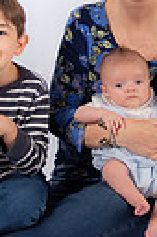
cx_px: 152
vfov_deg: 16.6
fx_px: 807
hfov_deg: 11.0
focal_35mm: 123
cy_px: 52
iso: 100
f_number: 5.6
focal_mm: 35
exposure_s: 1/200
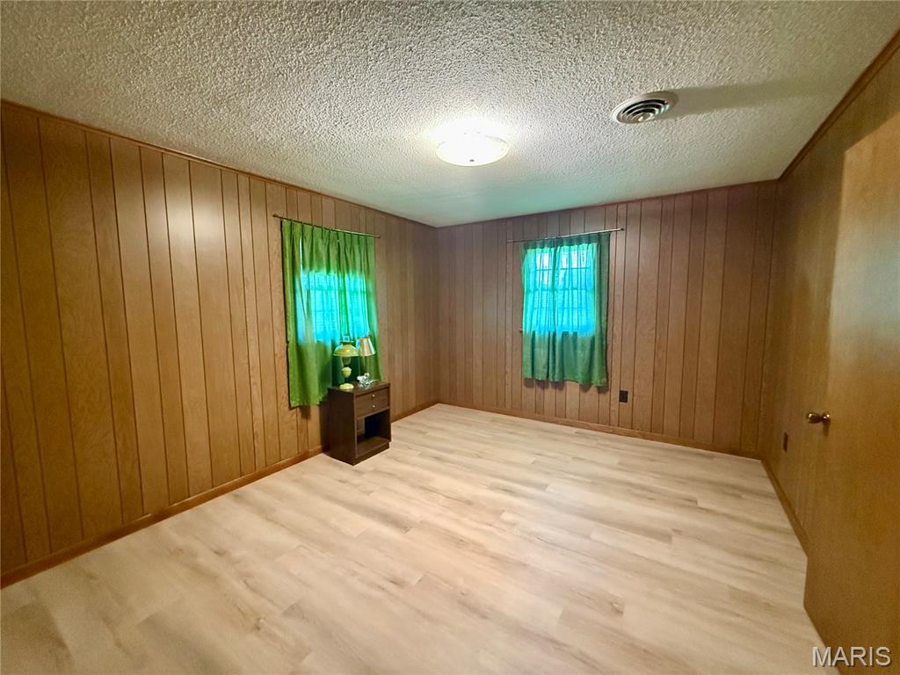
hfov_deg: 102.1
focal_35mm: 14
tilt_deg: -5.1
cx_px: 450
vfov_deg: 85.7
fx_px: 364
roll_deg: +0.5
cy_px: 338
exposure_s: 1/60
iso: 1250
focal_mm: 2.22
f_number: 2.2
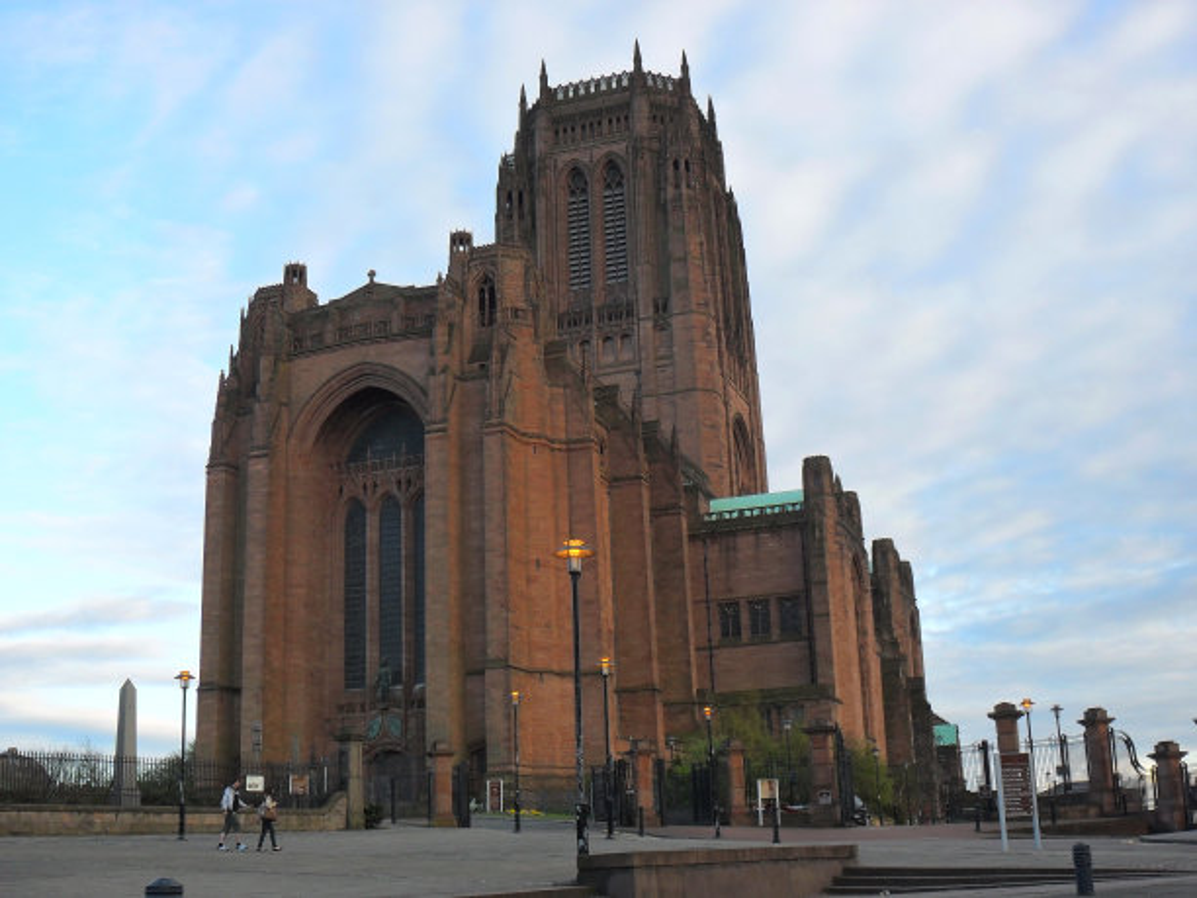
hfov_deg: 42.9
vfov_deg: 32.9
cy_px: 449
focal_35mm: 44
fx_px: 1521
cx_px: 598
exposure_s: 1/125
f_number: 4.5
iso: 100
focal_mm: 7.8
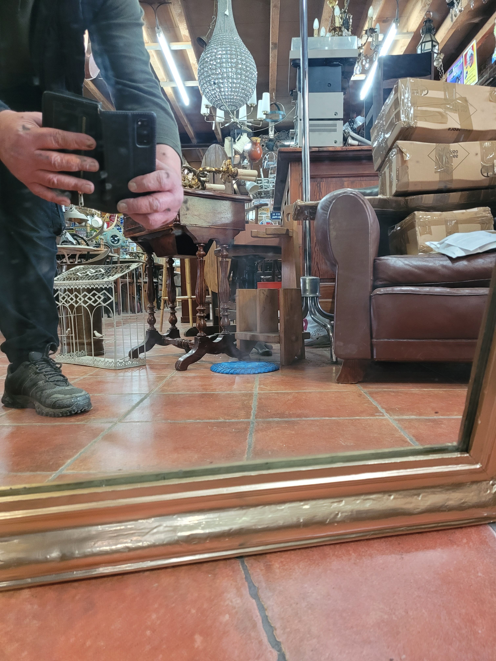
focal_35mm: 26
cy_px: 330
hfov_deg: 53.1
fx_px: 497
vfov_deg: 67.3
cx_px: 248
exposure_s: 1/50
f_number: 1.8
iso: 400
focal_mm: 5.4
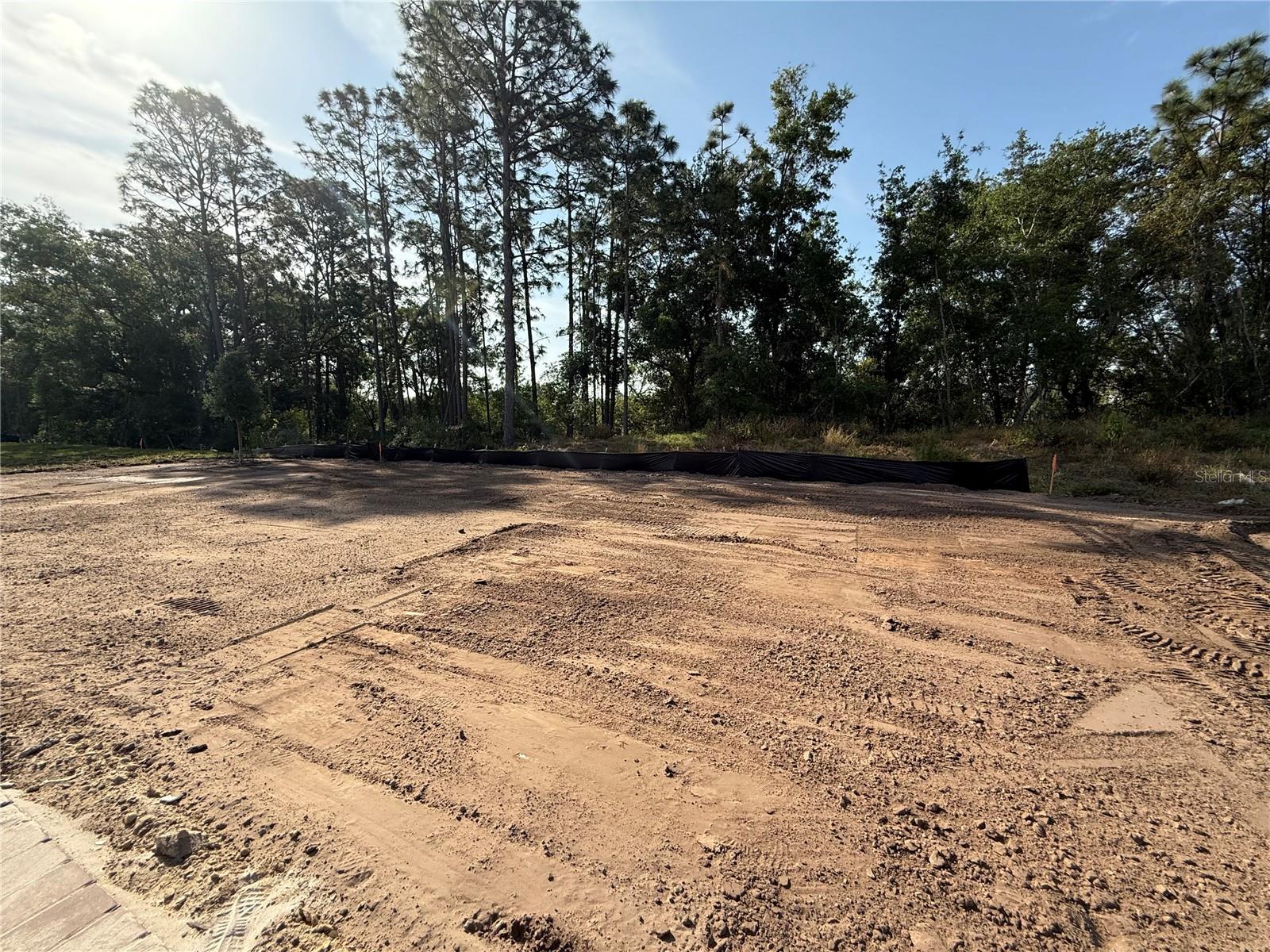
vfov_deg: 85.7
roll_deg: +0.6
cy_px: 476
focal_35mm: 14
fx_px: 514
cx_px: 635
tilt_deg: -5.7
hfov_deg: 102.1
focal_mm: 2.22
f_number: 2.2
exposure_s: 1/1795
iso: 80
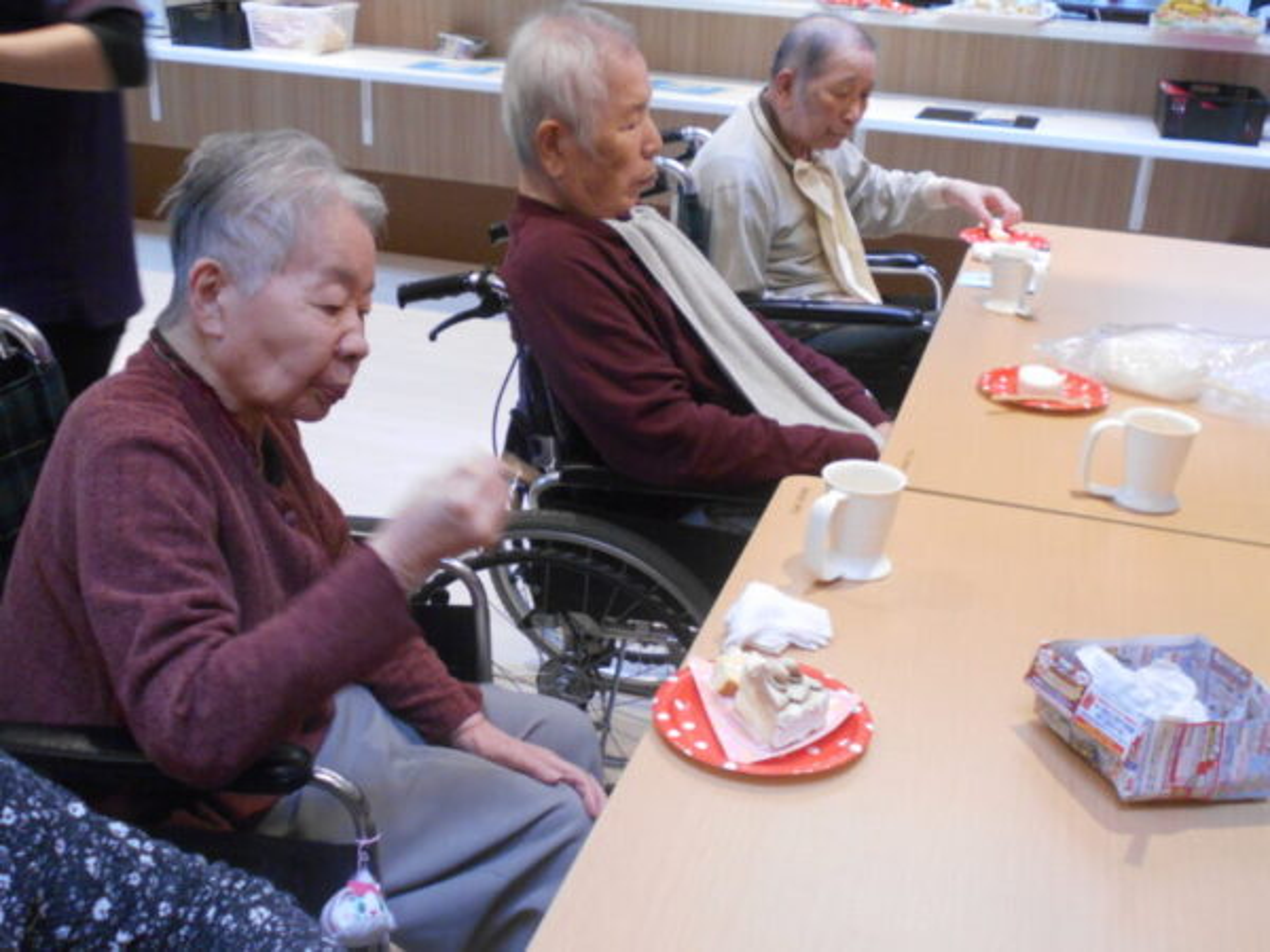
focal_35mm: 39
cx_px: 635
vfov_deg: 36.8
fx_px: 1431
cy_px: 476
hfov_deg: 47.9
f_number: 3.9
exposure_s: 1/30
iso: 360
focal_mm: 6.7
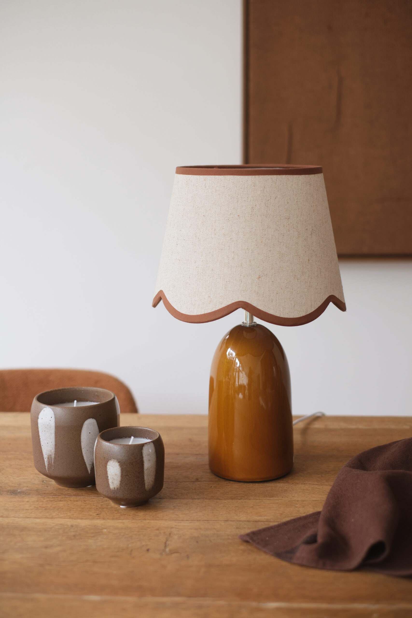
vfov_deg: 37.5
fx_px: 910
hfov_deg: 25.5
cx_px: 206
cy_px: 309
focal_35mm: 53
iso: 200
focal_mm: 35
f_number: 2.8
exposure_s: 1/52
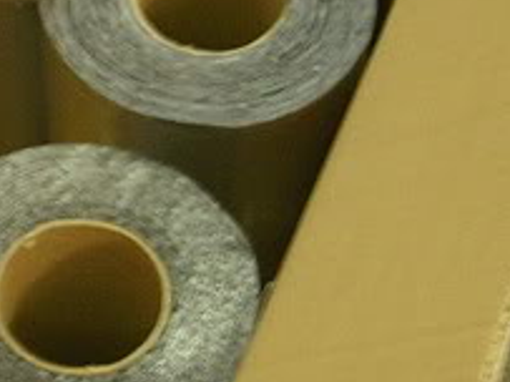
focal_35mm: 150
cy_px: 10
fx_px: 2209
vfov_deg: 9.8
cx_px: 116
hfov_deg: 13.1
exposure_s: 1/4.8
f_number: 2.8
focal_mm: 5.8
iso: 100
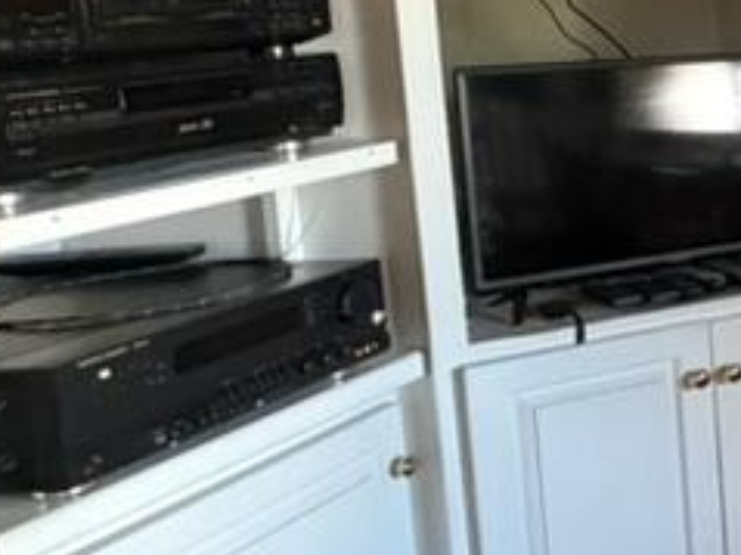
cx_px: 1346
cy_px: 112
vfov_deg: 24.0
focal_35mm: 60
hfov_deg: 21.1
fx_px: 1284
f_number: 2.2
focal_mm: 2.22
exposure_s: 1/60
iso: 800
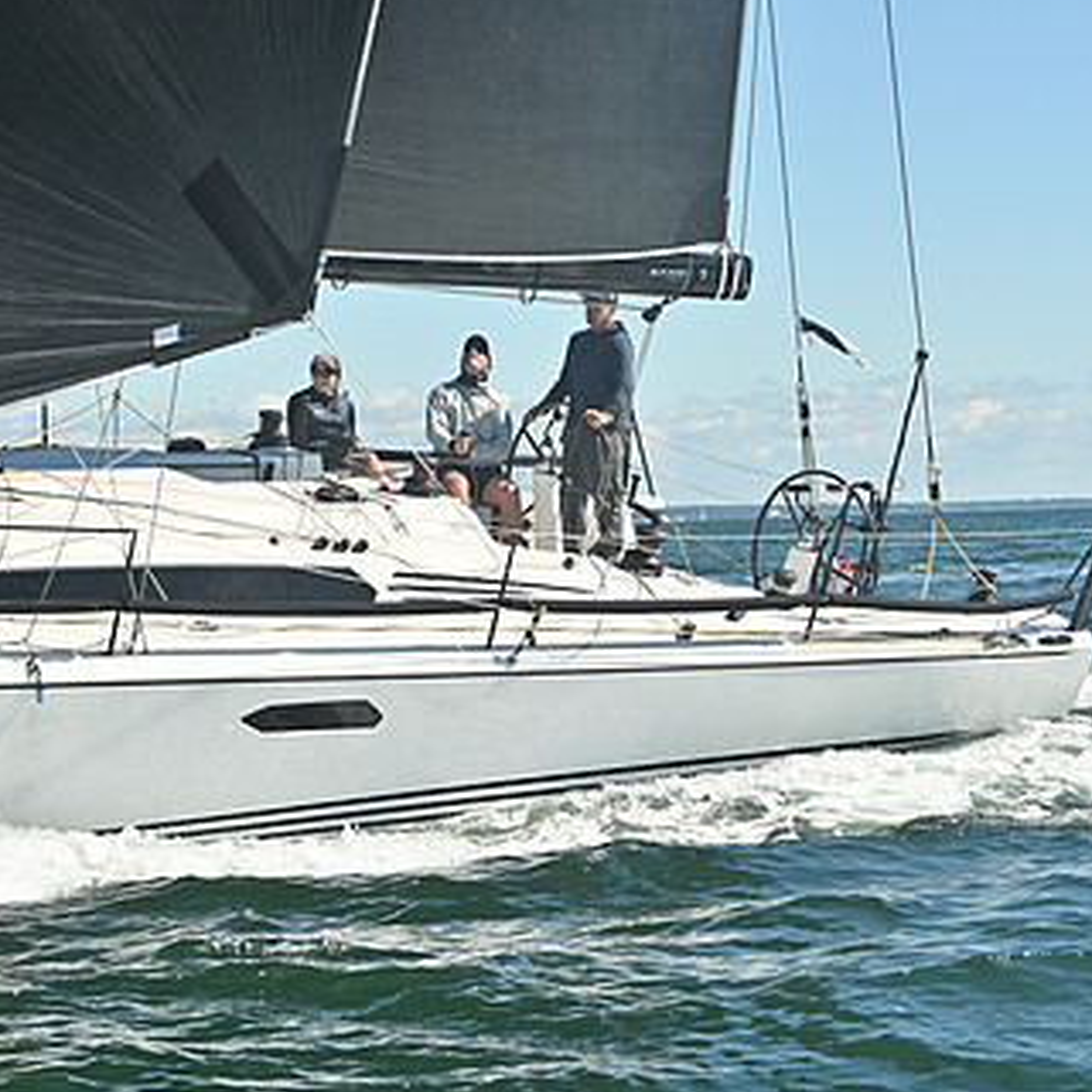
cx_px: 539
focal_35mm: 108
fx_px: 3855
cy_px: 469
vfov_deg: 16.1
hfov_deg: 16.1
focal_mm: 70
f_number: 8
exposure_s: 1/1000
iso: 250
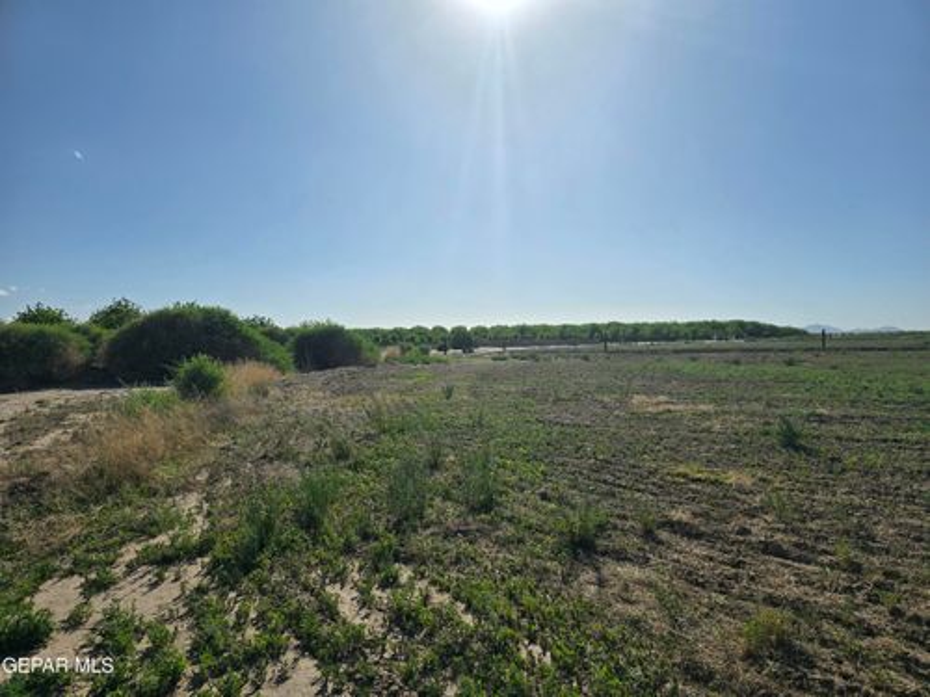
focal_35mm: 23
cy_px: 348
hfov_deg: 73.9
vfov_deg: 58.9
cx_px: 465
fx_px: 618
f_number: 1.7
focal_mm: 6.3
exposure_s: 1/1889
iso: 12
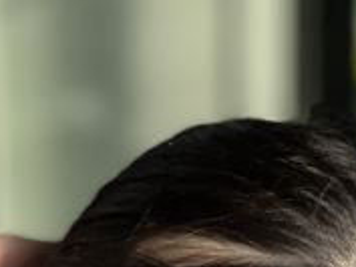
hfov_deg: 7.6
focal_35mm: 261
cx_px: 123
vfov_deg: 5.6
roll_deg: +0.0
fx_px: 2686
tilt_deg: -21.0
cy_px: 393
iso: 40
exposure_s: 1/121
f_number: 2.8
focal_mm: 9
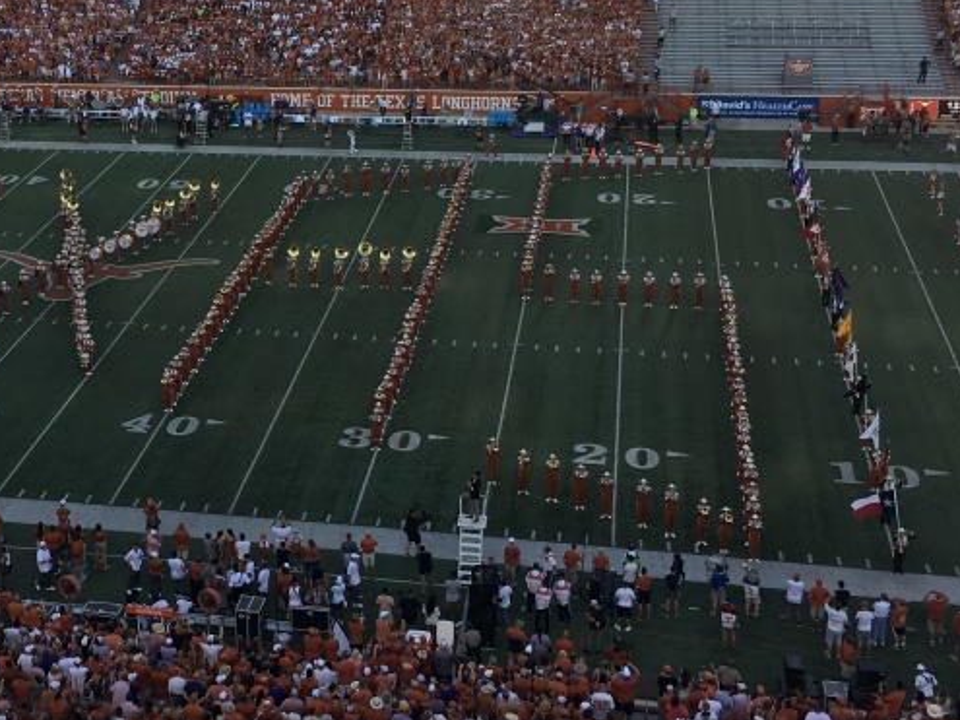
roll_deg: +3.1
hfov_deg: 31.4
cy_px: 231
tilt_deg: -18.1
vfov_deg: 24.3
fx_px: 1664
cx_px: 192
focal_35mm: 60
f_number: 2.2
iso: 25
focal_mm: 4.15
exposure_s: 1/641
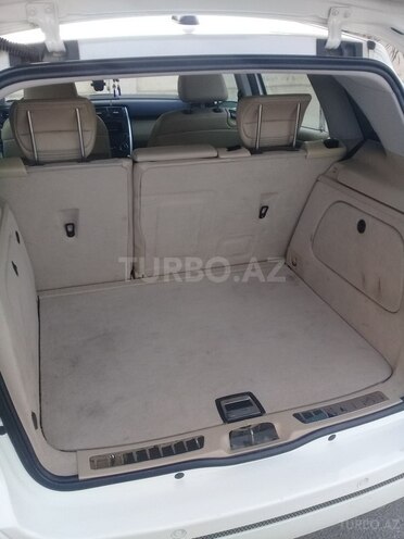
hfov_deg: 45.4
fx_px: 482
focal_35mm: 31
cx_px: 202
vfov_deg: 58.4
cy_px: 270
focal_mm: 3.3
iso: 50
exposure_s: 1/100
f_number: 2.2
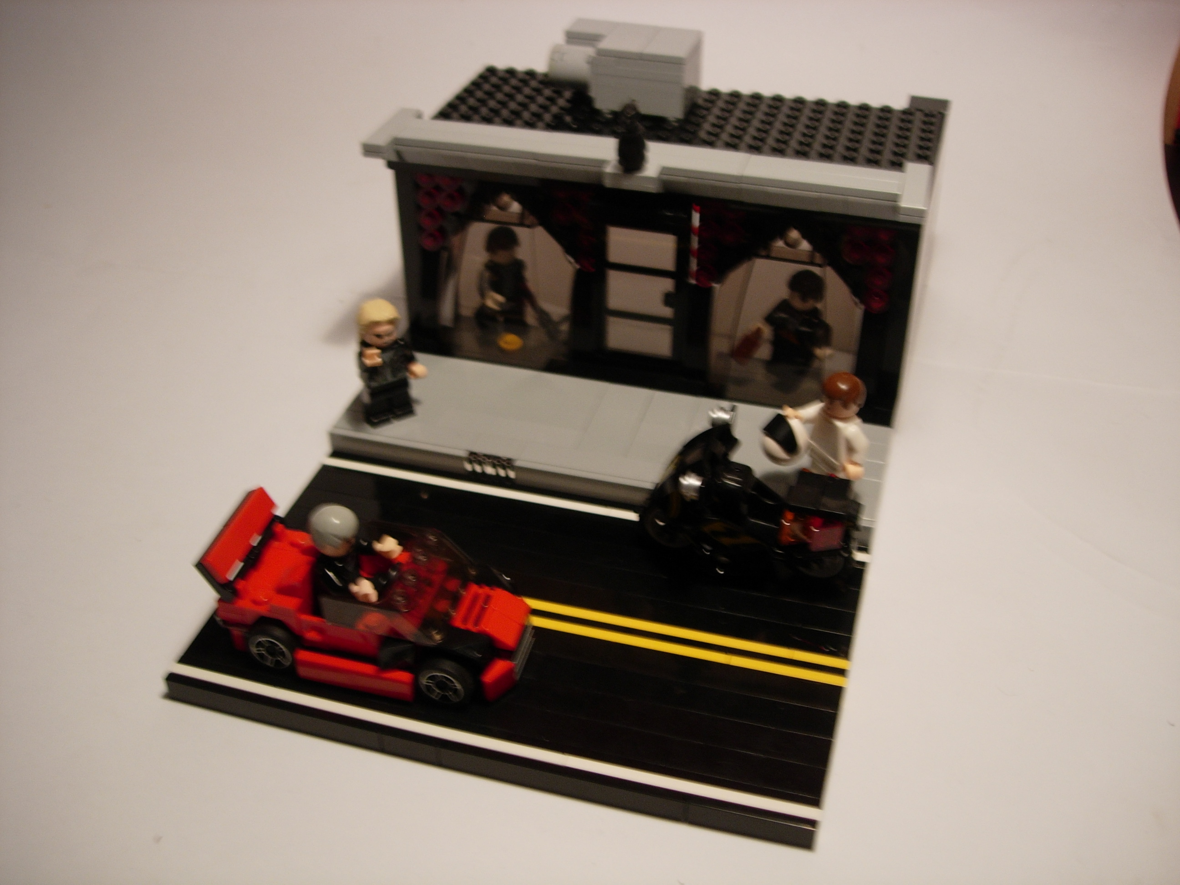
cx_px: 590
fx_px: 1295
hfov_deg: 49.0
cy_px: 442
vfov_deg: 37.7
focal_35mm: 38
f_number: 2.8
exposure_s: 1/28.5
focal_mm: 7.8
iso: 64
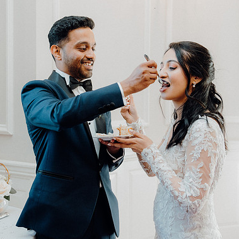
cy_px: 118
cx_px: 108
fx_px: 406
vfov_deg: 32.8
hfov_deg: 32.8
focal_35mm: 52
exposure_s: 1/200
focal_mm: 40
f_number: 3.5
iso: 1000
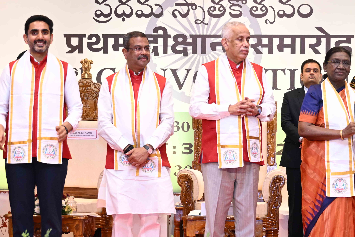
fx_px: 779
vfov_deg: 17.3
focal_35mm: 79
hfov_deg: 25.5
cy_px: 107
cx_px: 243
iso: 1250
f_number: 3.2
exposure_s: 1/160
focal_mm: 34.5
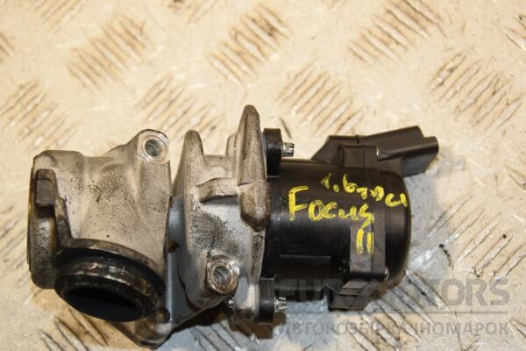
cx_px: 263
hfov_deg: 21.9
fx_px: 1359
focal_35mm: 93
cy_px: 176
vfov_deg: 14.7
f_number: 7.1
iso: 800
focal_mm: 62
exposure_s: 1/200
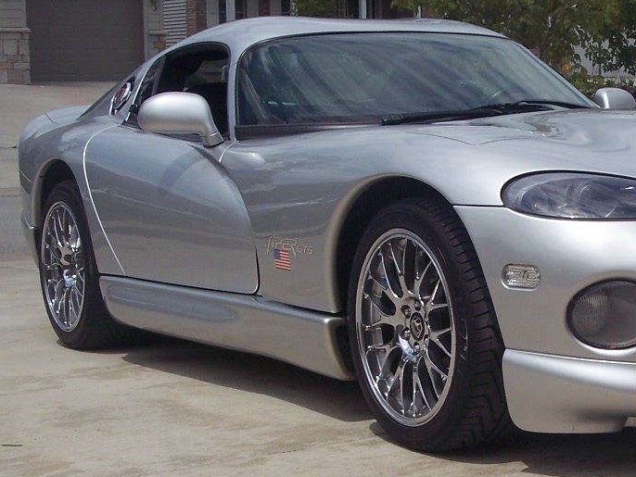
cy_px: 289
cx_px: 506
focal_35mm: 85
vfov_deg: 17.4
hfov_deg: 22.7
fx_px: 1562
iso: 100
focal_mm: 8
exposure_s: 1/750
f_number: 5.6
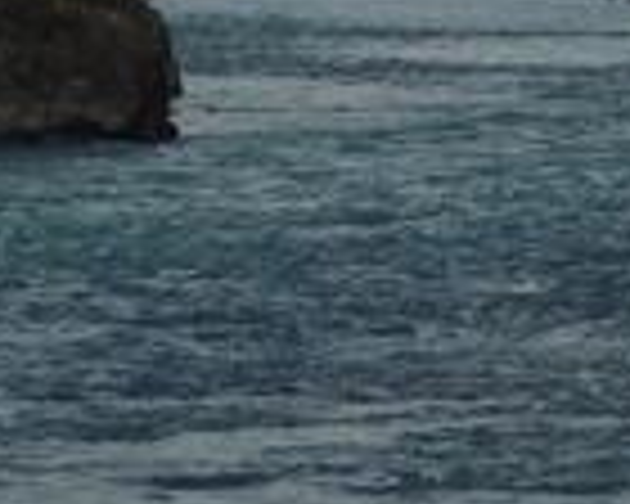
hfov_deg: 5.8
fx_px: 6228
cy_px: -198
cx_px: 315
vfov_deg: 4.6
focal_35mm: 334
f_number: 5.2
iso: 100
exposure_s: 1/500
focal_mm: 14.1
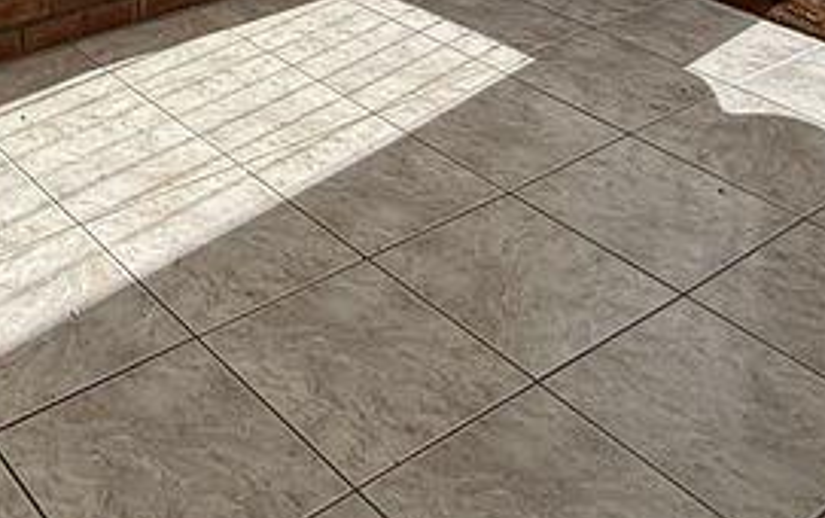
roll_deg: -0.8
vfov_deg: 18.9
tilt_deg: -6.1
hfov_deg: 35.0
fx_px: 1260
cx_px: 158
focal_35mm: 56
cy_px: -363
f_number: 2.2
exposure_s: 1/1497
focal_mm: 2.22
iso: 50
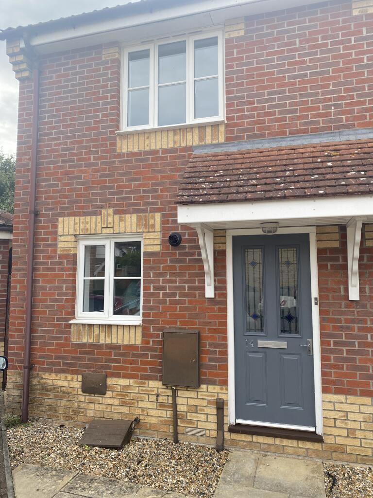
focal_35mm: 26
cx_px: 186
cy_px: 249
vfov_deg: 67.3
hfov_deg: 53.1
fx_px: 374
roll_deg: +0.6
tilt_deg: +5.4
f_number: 1.8
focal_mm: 4.25
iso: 32
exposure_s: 1/767
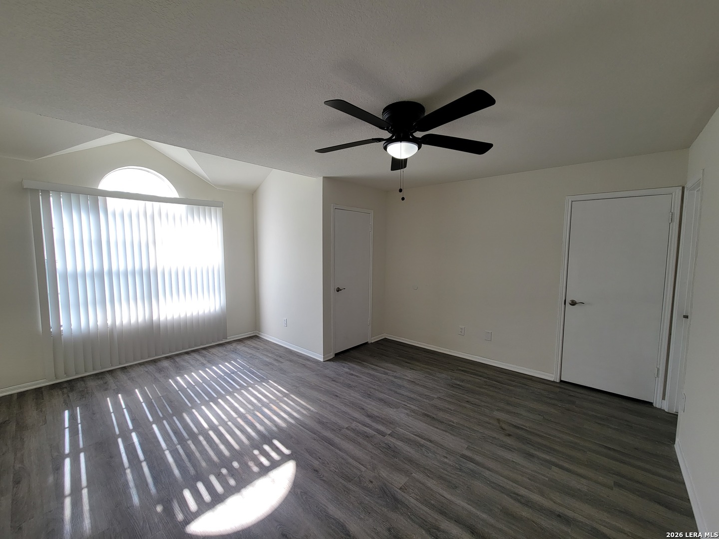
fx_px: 270
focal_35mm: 13
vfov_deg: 89.9
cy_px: 270
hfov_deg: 106.2
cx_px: 360
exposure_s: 1/179
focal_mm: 2.2
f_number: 2.2
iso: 50
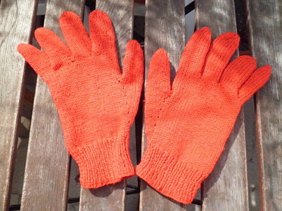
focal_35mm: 26
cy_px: 106
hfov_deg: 67.3
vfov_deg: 53.1
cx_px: 141
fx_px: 212
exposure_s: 1/320
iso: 400
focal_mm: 4.7
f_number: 7.9
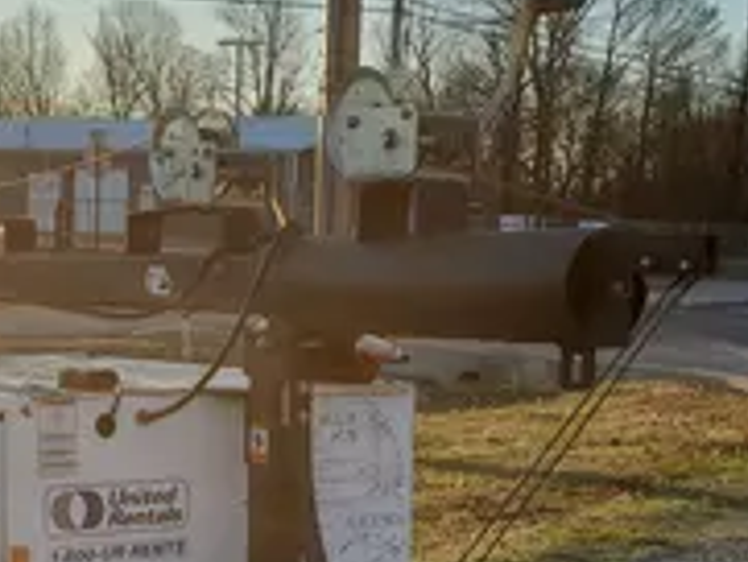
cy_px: 523
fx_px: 1708
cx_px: 112
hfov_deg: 24.2
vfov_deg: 18.3
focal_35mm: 79
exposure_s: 1/856
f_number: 2.4
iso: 50
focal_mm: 4.3
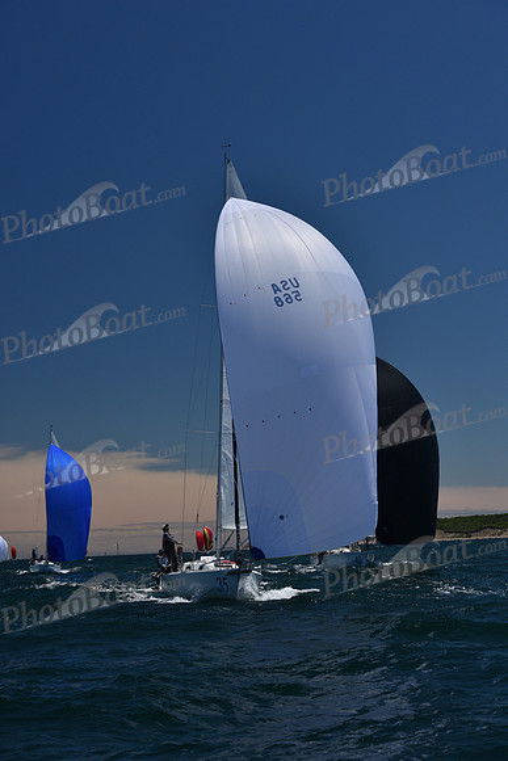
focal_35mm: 70
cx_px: 254
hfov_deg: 19.5
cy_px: 380
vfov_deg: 28.8
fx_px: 1481
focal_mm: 70
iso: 250
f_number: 8
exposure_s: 1/800
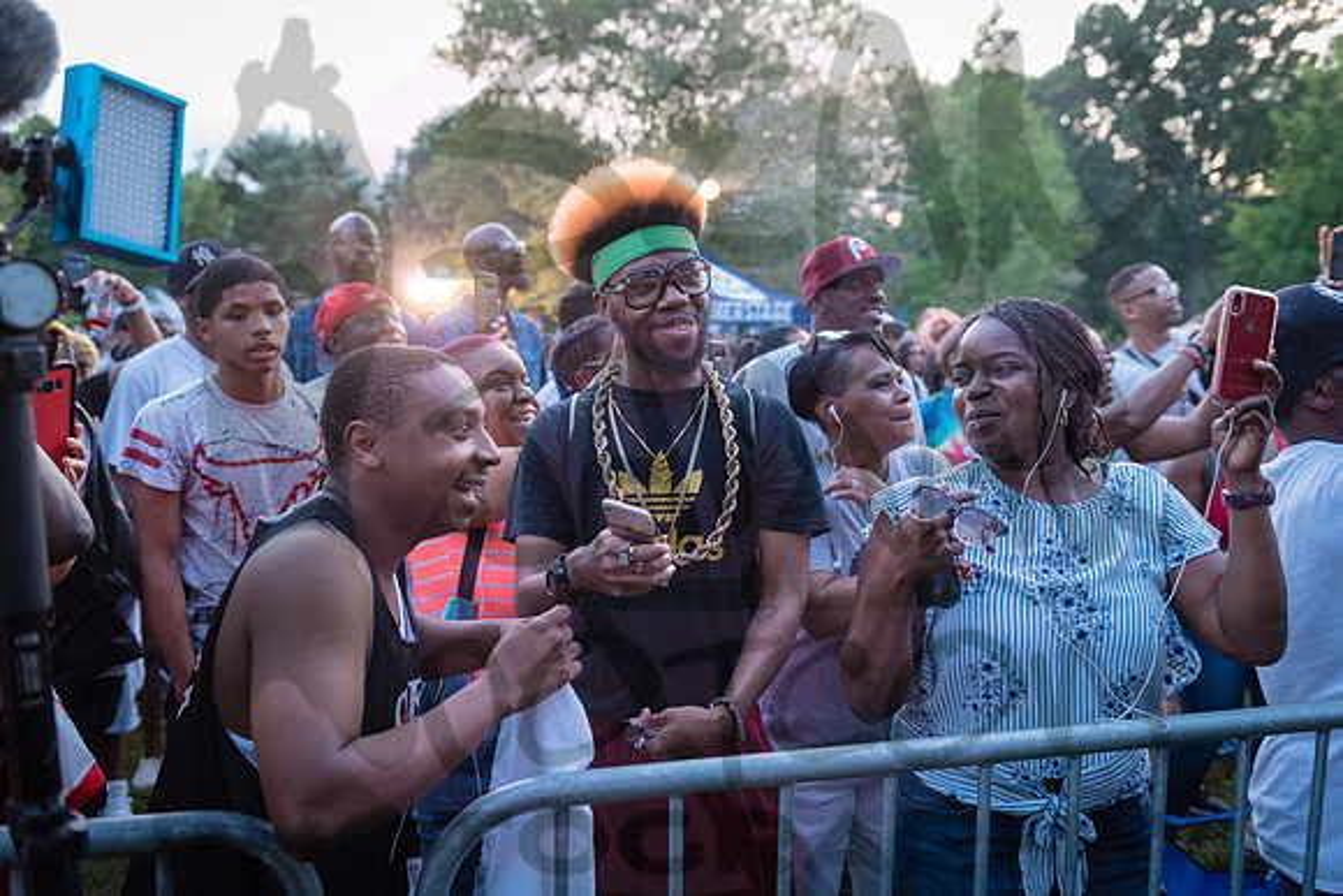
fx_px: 1269
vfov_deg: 38.9
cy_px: 448
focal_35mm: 34
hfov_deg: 55.8
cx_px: 672
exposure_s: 1/200
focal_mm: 34
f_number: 3.5
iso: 2500
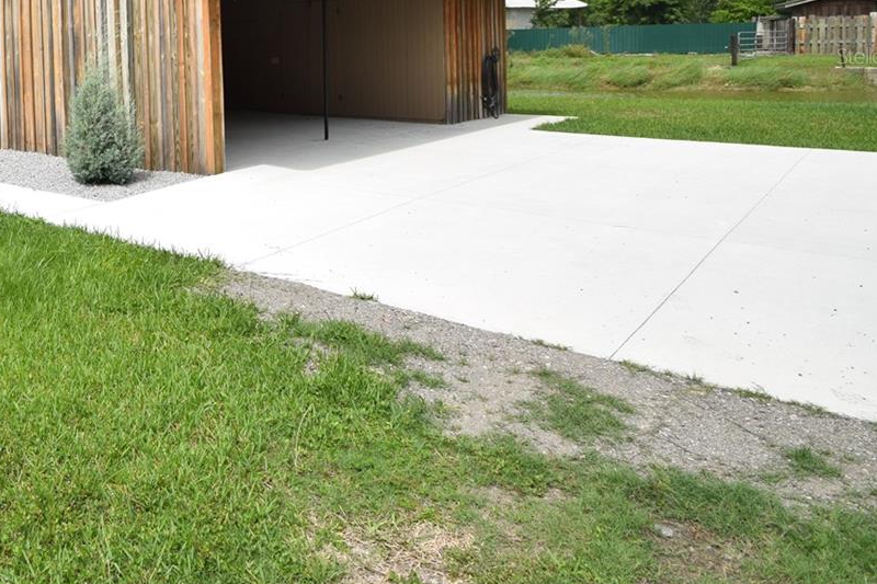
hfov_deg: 52.8
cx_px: 57
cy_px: 56
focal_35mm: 30
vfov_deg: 40.3
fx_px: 731
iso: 200
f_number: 10
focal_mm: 10
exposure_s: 1/400
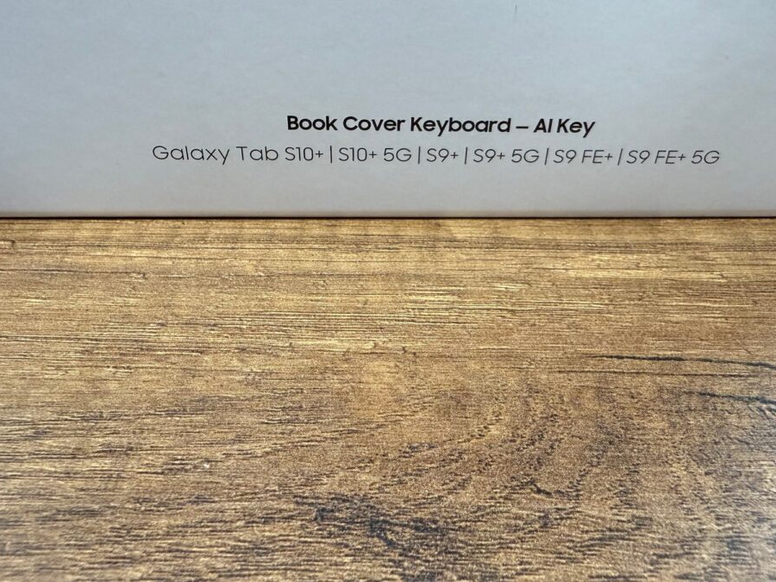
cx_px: 478
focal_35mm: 32
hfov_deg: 56.2
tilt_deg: -32.4
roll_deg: -0.7
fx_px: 717
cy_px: 271
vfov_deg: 44.1
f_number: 2.2
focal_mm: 2.22
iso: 400
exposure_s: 1/50
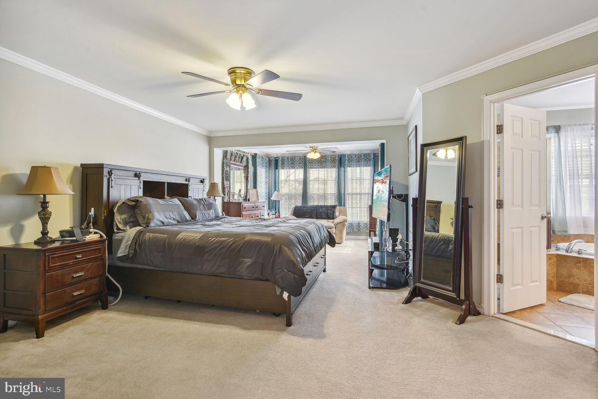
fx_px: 282
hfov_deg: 93.3
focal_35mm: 17
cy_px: 200
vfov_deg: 70.4
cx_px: 299
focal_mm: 17
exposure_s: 1/6
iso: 200
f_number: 8
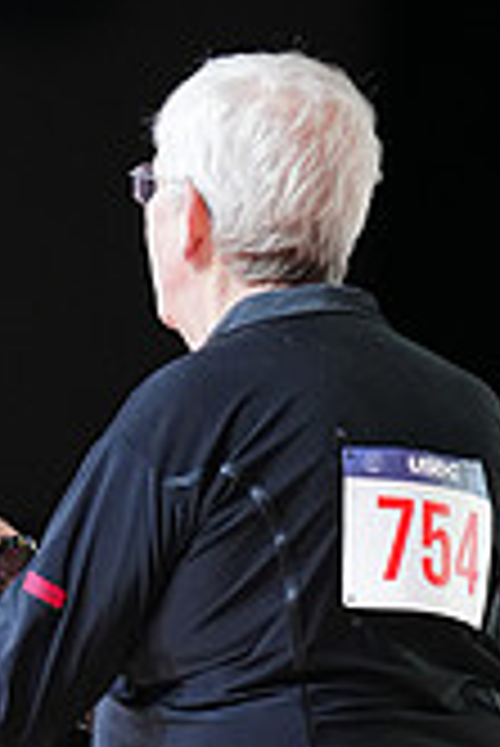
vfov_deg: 3.6
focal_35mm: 572
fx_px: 11891
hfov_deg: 2.4
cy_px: 936
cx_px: 110
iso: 1250
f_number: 2.8
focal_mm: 164
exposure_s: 1/400
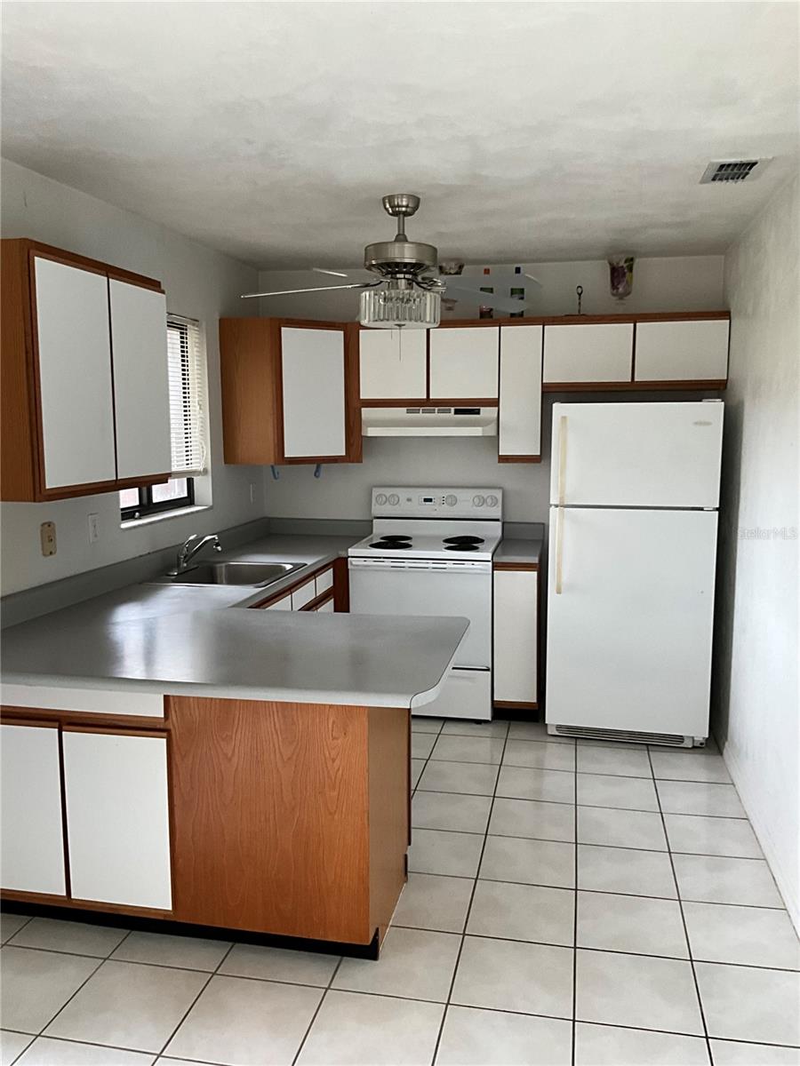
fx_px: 894
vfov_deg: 61.7
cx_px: 400
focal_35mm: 29
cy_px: 533
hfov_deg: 48.2
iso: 125
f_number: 1.8
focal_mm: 3
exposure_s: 1/60
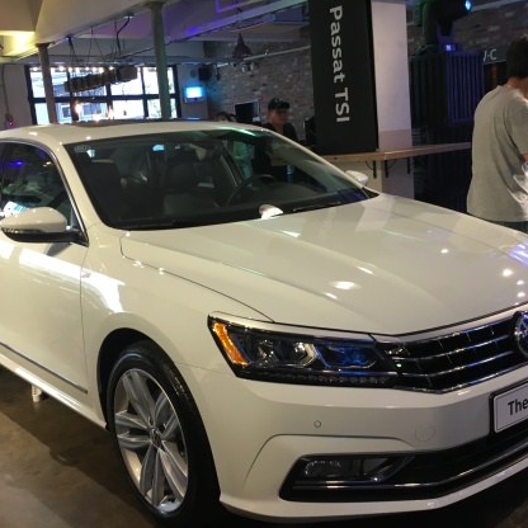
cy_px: 262
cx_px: 259
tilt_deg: -9.9
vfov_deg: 41.9
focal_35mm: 40
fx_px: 690
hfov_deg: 41.9
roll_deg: +3.9
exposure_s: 1/30
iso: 64
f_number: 2.2
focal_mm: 4.15
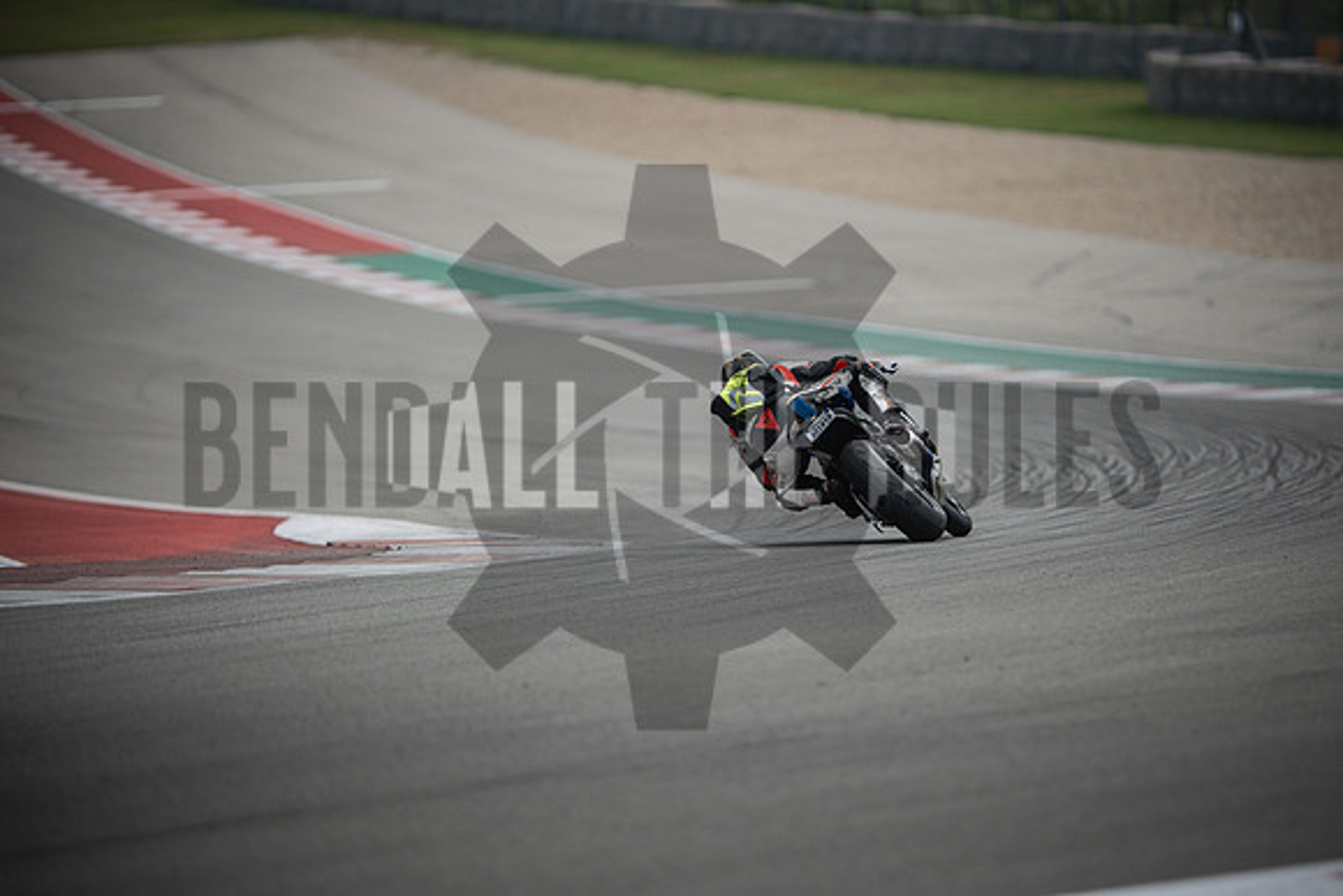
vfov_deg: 4.6
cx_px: 672
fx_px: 11194
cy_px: 448
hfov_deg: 6.9
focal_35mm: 300
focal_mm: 200
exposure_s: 1/4000
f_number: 2
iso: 400
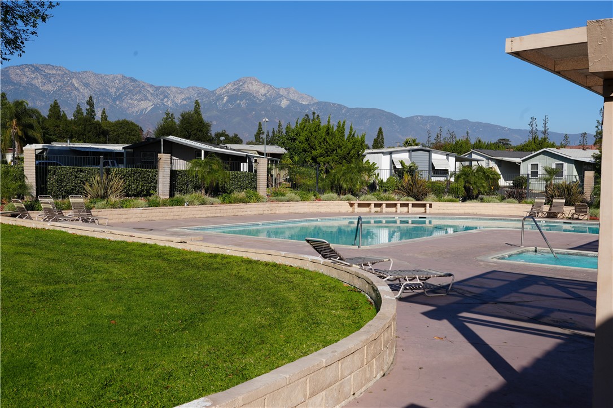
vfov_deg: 37.9
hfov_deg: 54.4
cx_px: 306
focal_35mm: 35
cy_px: 204
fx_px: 596
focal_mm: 35
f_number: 10
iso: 100
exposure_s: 1/250
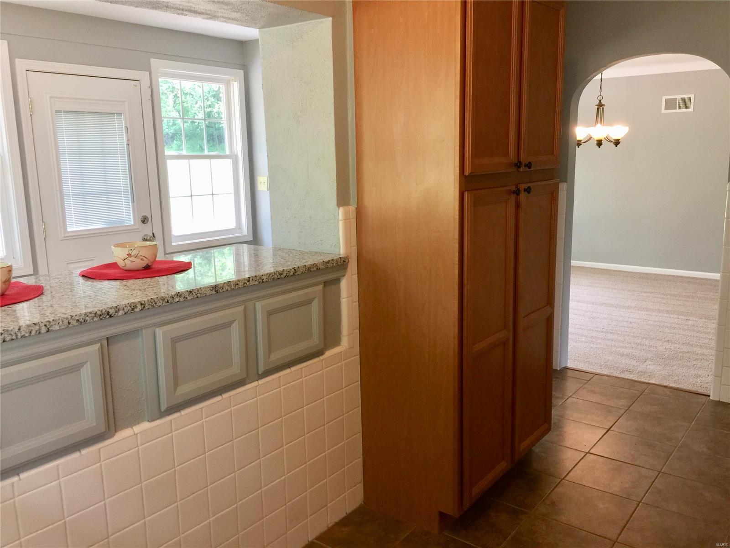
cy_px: 274
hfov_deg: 61.7
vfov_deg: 48.2
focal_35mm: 29
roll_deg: -0.3
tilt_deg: -10.7
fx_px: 612
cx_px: 365
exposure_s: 1/30
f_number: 2.2
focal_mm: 4.15
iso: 40
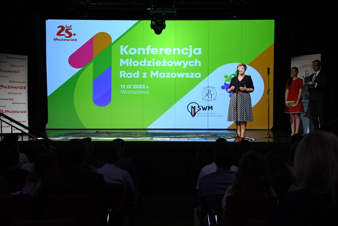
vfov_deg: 26.0
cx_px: 169
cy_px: 113
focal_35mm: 52
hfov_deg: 38.2
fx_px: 488
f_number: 4.5
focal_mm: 35
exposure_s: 1/125
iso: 3200
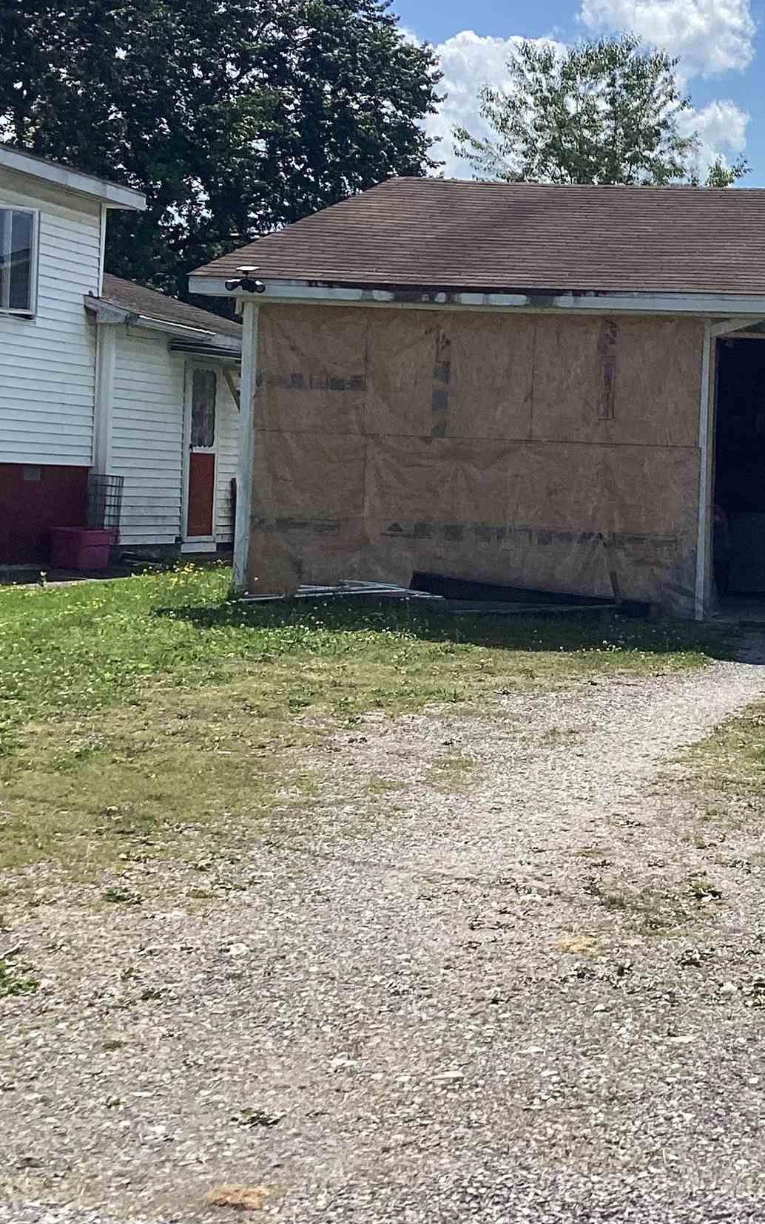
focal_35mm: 61
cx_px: 906
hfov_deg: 20.0
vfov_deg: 33.3
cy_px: 474
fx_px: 2035
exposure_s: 1/2398
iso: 25
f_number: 2.4
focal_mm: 3.3
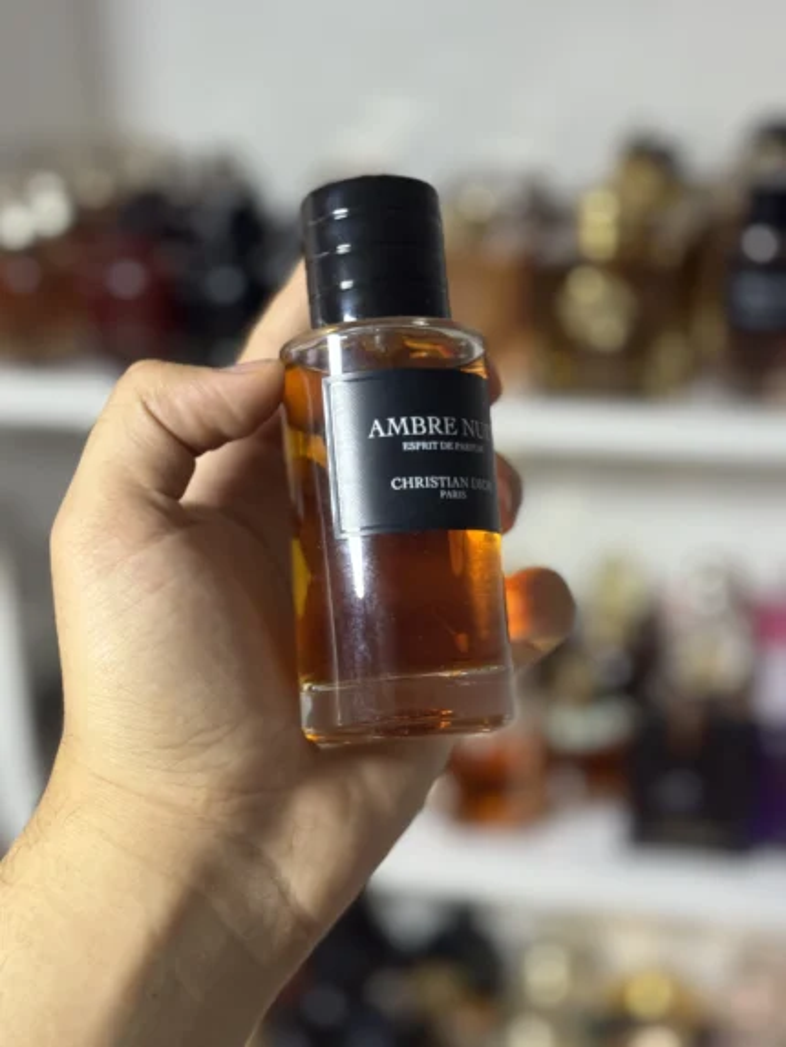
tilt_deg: -22.6
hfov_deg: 30.3
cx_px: 393
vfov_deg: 39.6
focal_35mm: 48
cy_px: 524
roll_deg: +0.6
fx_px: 1453
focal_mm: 6.76
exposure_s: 1/50
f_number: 1.78
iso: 160
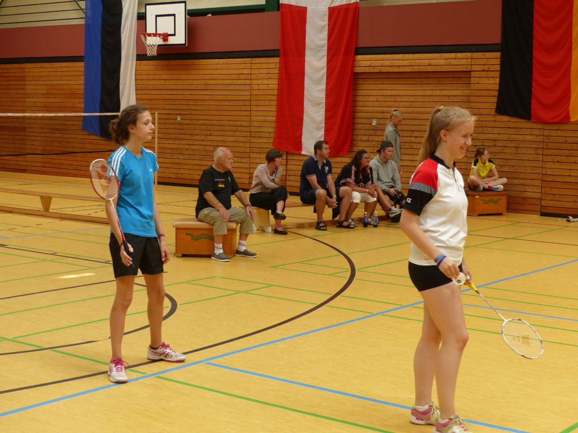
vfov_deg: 24.8
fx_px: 985
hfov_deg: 32.7
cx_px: 289
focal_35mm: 59
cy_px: 216
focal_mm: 10.5
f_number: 2.8
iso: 100
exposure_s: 1/100
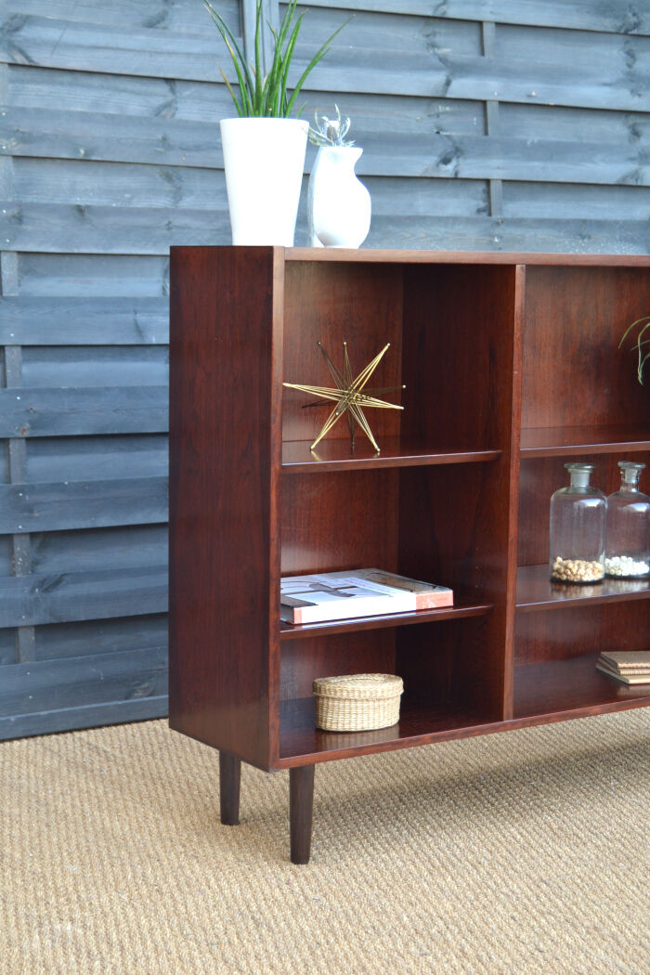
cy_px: 488
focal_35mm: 63
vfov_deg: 31.9
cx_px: 325
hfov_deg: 21.6
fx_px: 1706
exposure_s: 1/60
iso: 400
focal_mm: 42
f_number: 5
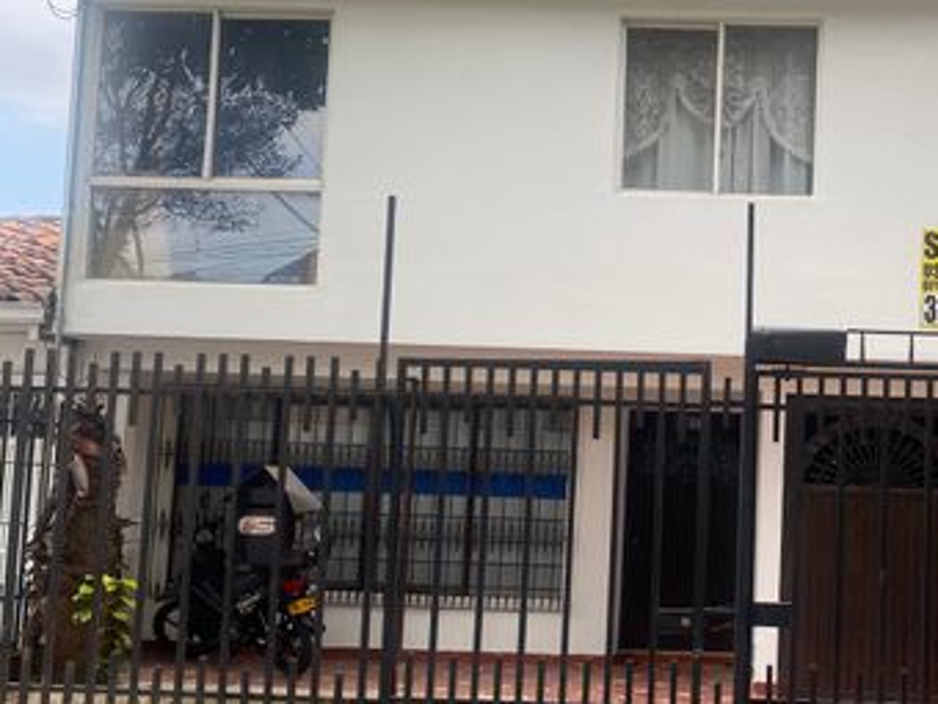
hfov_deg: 36.1
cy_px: 381
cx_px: 763
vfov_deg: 28.5
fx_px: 1382
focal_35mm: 51
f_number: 1.8
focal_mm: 4.25
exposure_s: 1/369
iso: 32
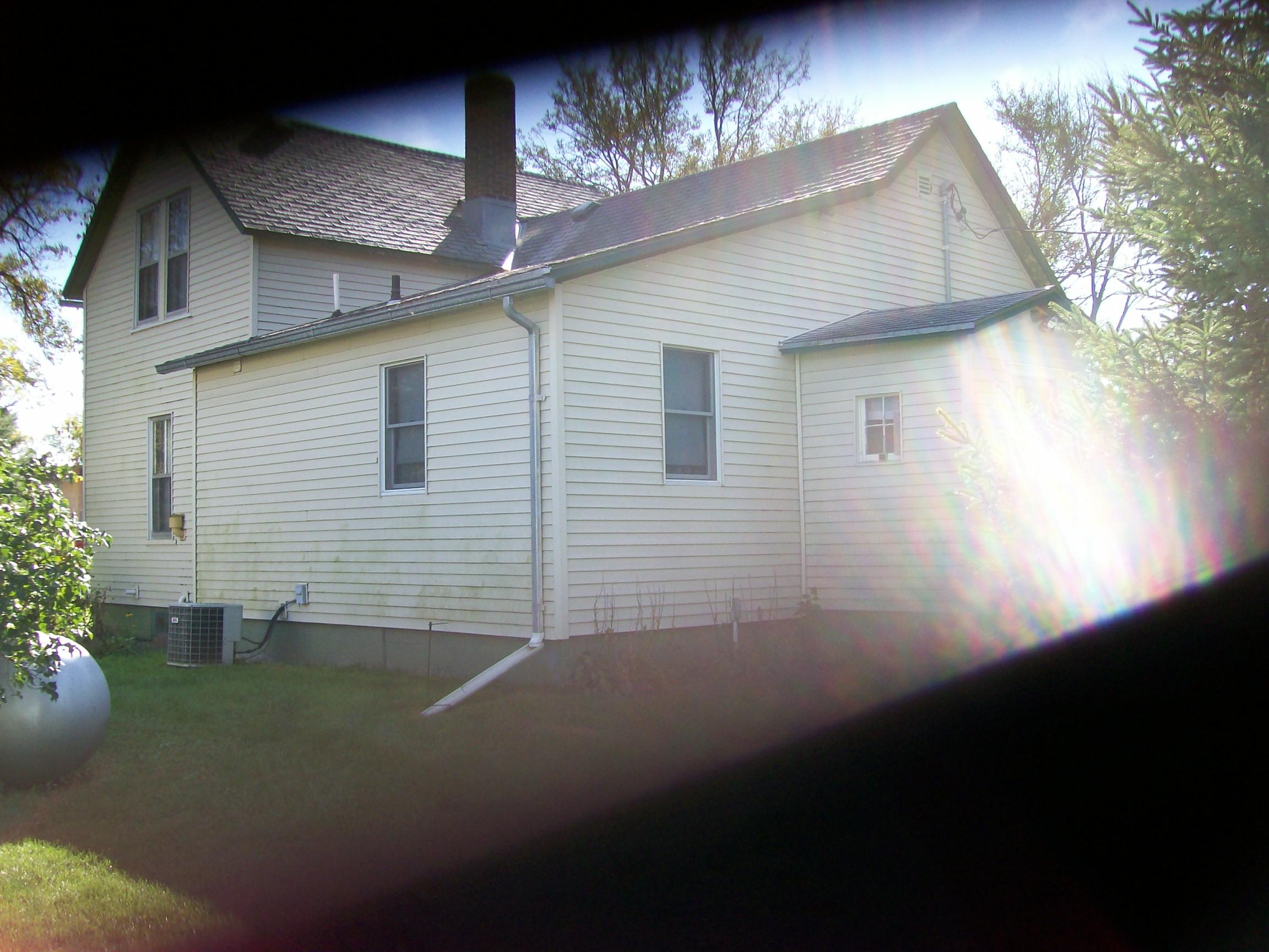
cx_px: 634
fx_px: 1320
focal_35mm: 36
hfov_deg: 51.4
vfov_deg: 39.7
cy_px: 476
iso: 80
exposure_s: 1/352
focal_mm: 6
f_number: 2.7
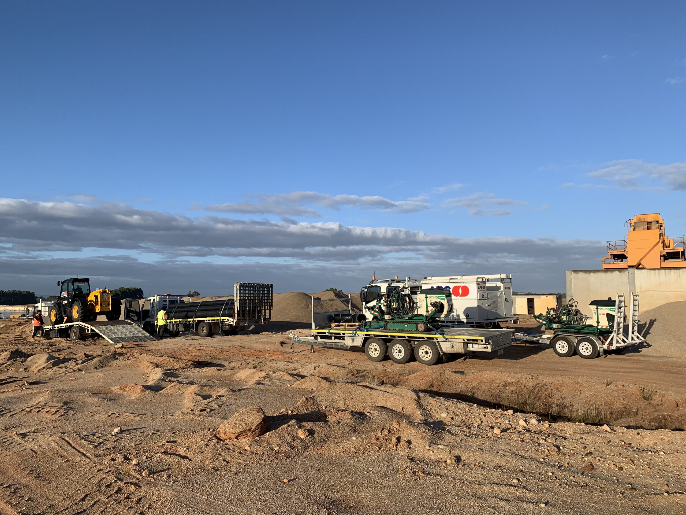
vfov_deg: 53.1
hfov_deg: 67.3
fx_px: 515
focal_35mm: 26
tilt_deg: +5.7
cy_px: 258
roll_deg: -0.2
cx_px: 343
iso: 25
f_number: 1.8
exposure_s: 1/2160
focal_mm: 4.25
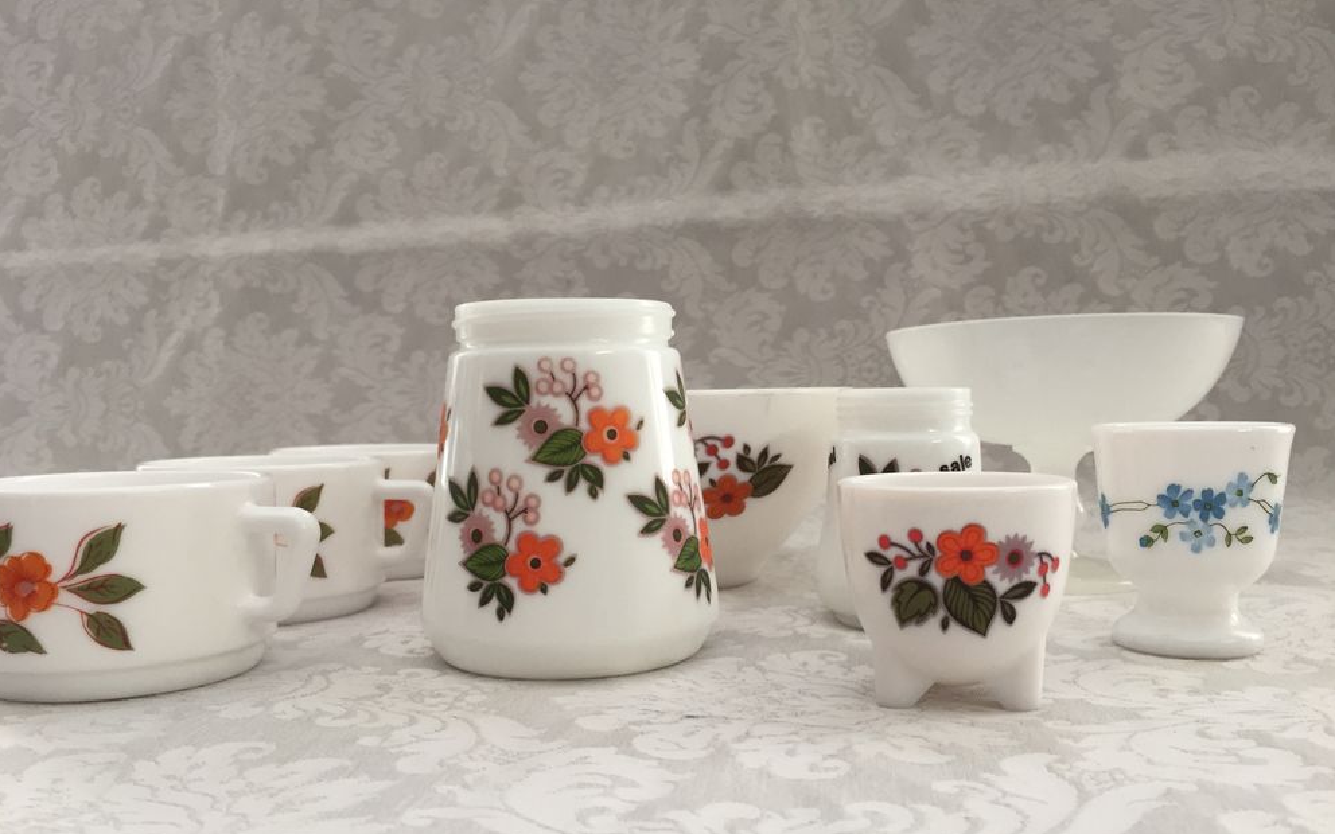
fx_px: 1128
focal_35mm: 31
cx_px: 666
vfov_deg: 40.4
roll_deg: +0.2
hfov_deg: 61.2
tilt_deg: -4.7
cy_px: 495
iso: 64
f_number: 2.2
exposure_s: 1/33
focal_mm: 4.15
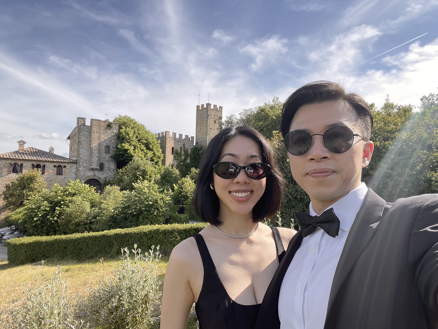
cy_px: 164
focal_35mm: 23
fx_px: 291
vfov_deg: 58.9
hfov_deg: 73.9
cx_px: 219
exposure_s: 1/332
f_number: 2.2
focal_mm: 2.71
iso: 25
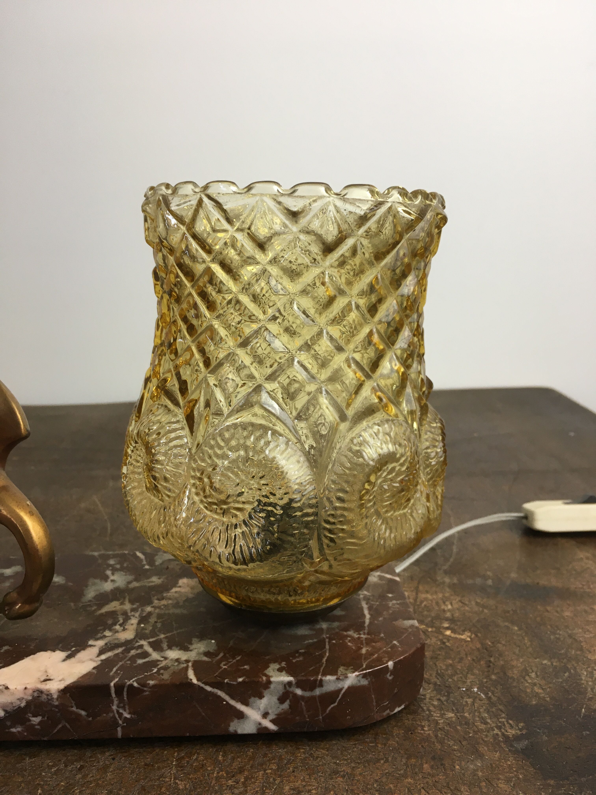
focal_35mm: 29
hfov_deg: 48.2
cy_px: 398
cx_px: 298
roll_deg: +0.8
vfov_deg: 61.7
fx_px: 666
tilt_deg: -11.1
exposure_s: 1/33
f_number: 2.2
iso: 40
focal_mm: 4.15
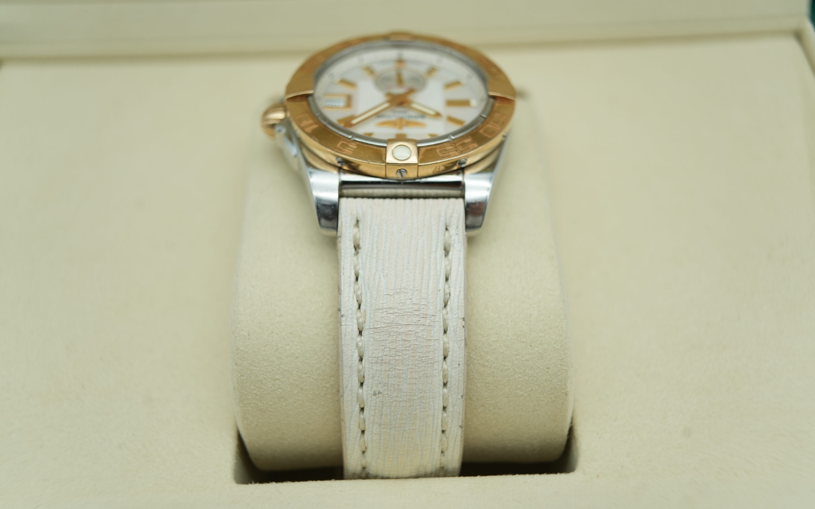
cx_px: 405
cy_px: 248
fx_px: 800
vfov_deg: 35.3
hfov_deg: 54.0
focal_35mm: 36
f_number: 5
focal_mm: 35
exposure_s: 1/250
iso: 400
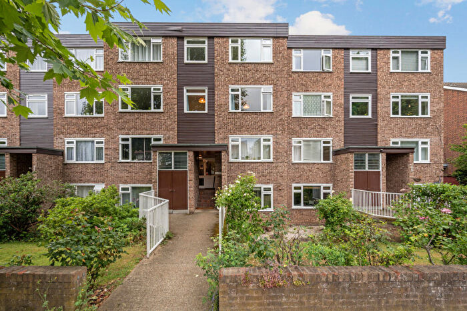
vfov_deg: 81.2
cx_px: 234
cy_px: 156
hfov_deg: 104.3
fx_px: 182
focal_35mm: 14
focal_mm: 14
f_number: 8
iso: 400
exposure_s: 1/80
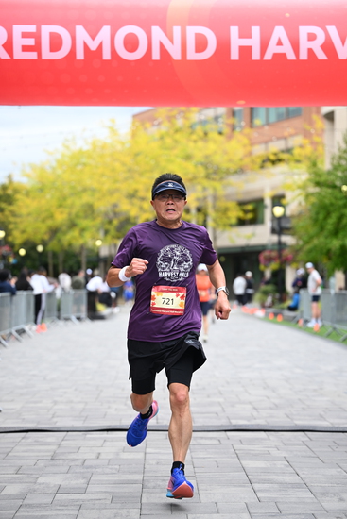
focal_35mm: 86
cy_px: 260
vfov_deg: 23.6
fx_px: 1243
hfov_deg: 15.9
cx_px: 174
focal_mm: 86
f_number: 2.8
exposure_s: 1/2000
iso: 640
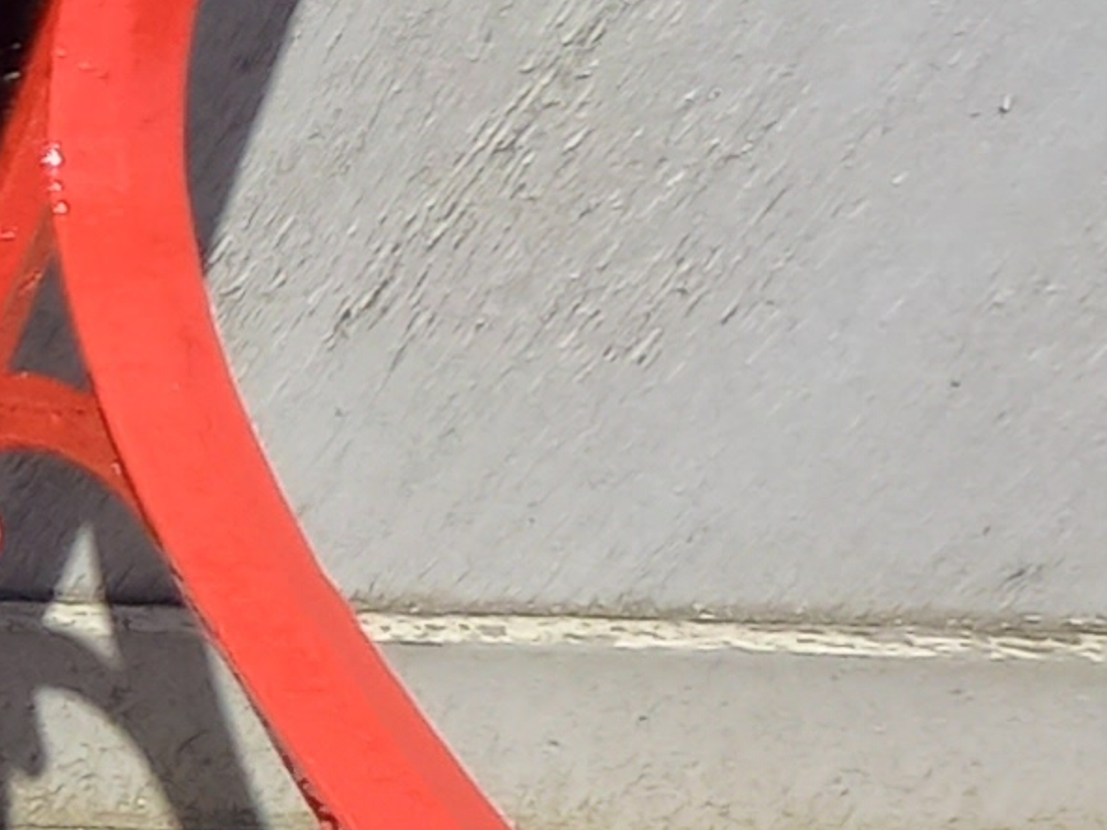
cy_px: 729
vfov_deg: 8.8
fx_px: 5405
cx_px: -2509
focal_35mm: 169
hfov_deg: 8.9
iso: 50
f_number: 1.8
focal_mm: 4.65
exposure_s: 1/1739
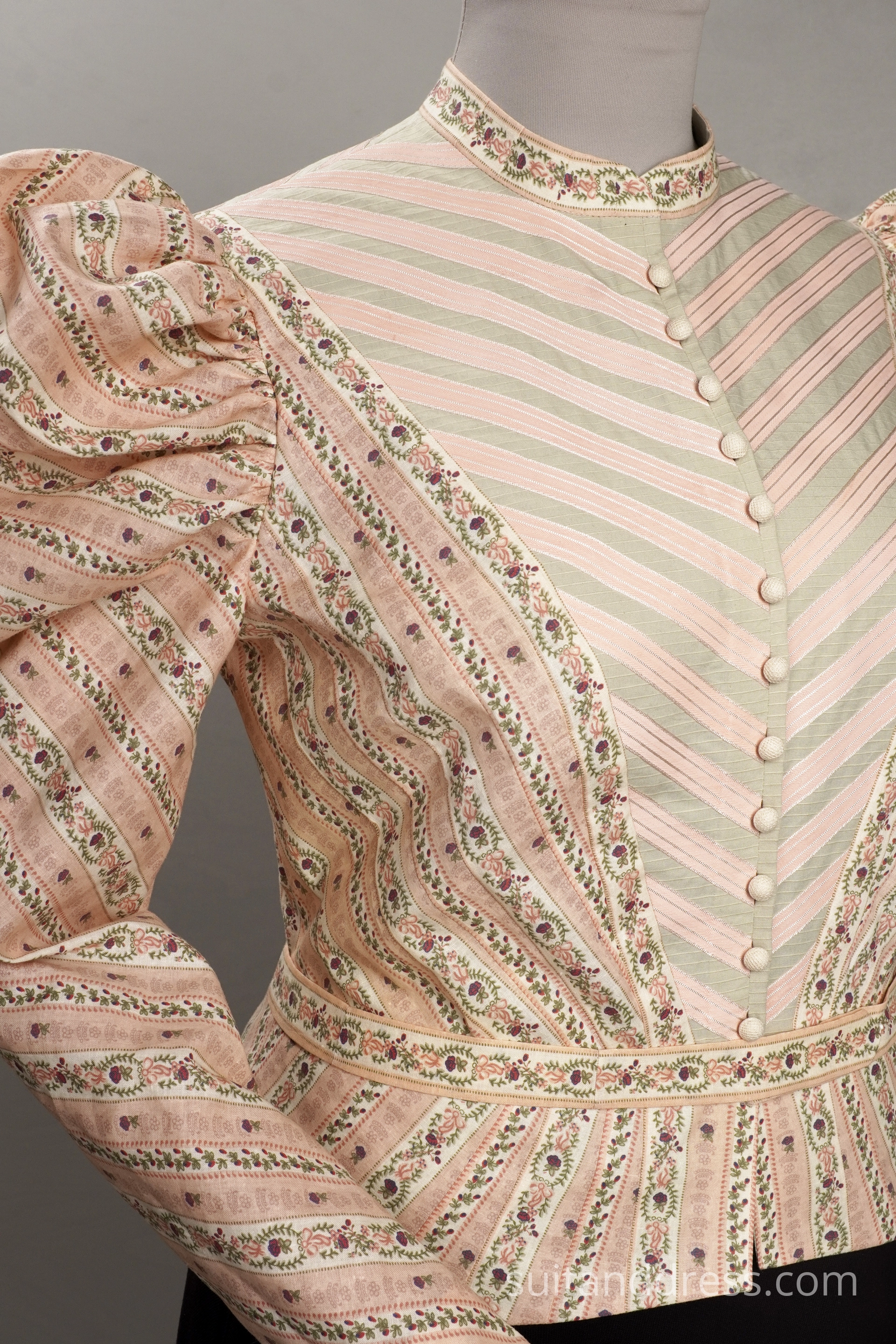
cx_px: 448
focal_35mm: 48
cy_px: 672
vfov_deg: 41.1
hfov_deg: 28.1
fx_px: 1792
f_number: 10
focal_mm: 32
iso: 400
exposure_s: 1/50
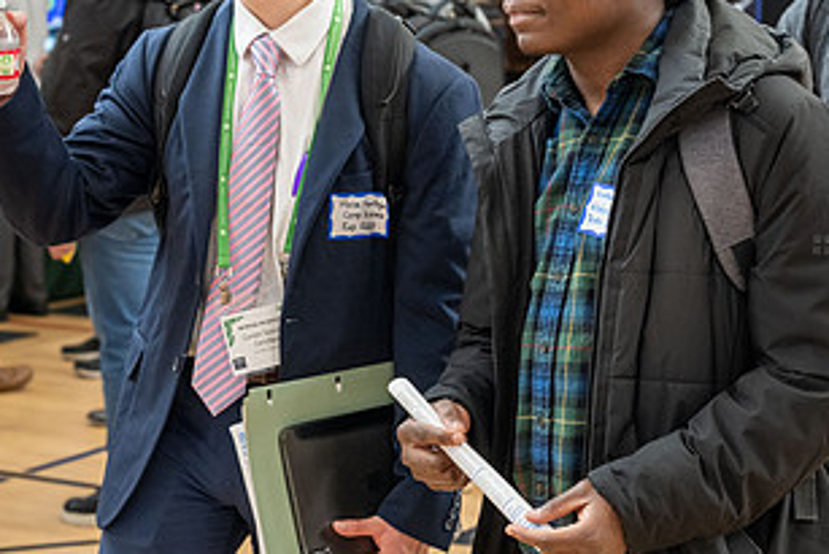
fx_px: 2004
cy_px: 134
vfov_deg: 15.6
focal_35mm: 87
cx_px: 386
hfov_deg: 23.4
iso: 1600
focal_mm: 46
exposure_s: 1/160
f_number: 4
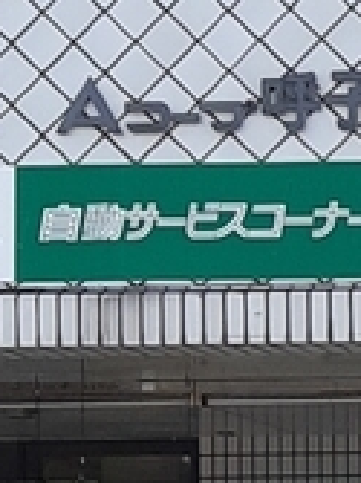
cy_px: 550
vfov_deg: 10.4
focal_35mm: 187
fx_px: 2604
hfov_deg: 7.1
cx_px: 1095
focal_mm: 3.93
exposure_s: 1/876
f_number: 1.7
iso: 40
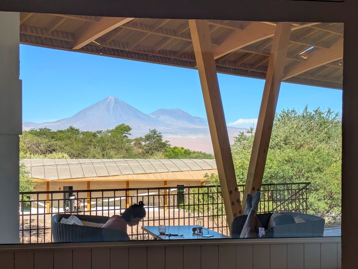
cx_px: 179
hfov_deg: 37.5
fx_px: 527
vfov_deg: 28.6
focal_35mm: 51
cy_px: 134
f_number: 1.89
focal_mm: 5.43
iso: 42
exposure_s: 1/1395
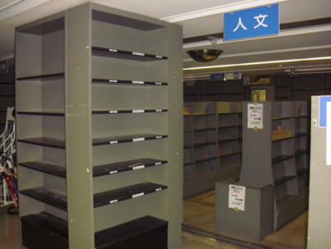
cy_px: 124
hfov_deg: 49.0
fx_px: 363
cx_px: 166
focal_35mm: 38
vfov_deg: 37.7
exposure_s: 1/60
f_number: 2.8
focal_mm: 6.2
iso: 400
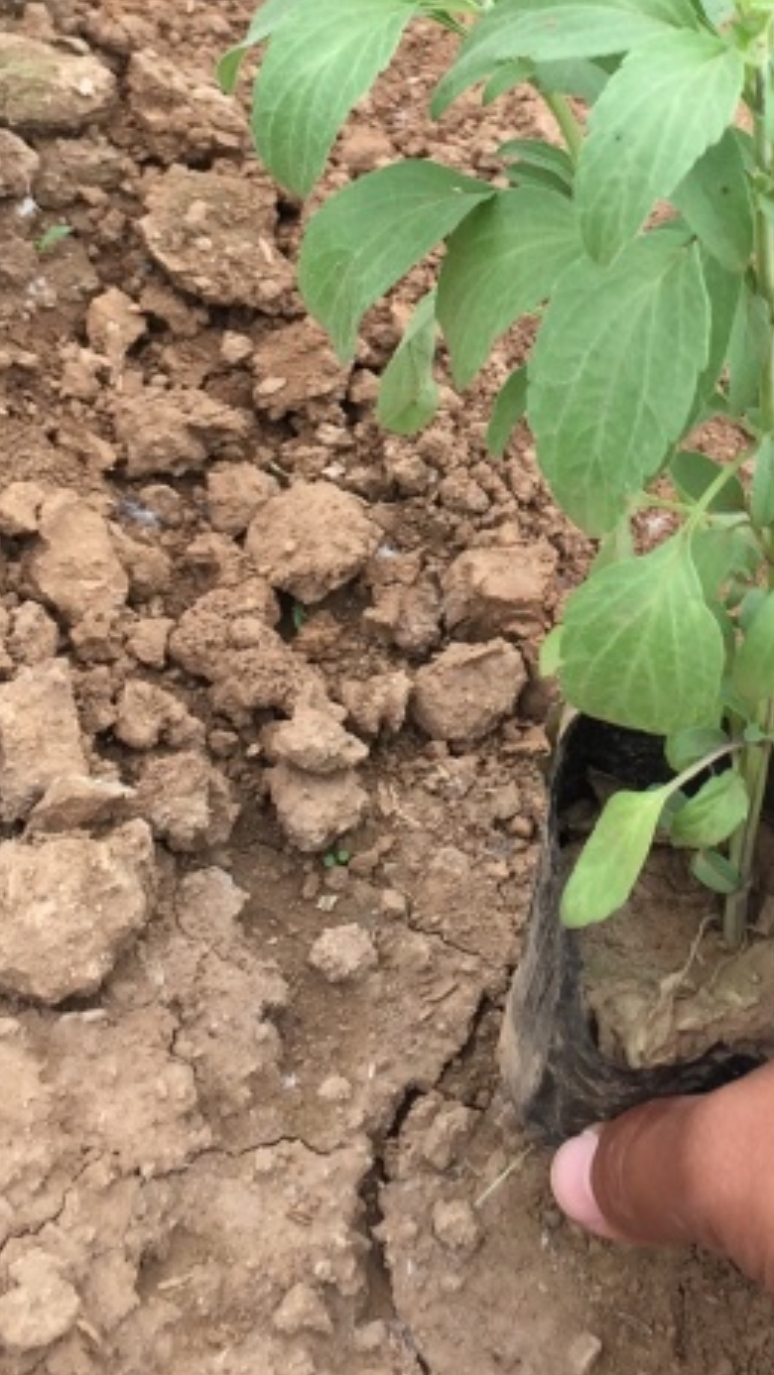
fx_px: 2663
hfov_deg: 16.3
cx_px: 700
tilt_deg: -53.9
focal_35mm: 73
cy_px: 231
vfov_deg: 28.2
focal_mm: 4.15
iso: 32
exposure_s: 1/273
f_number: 2.2
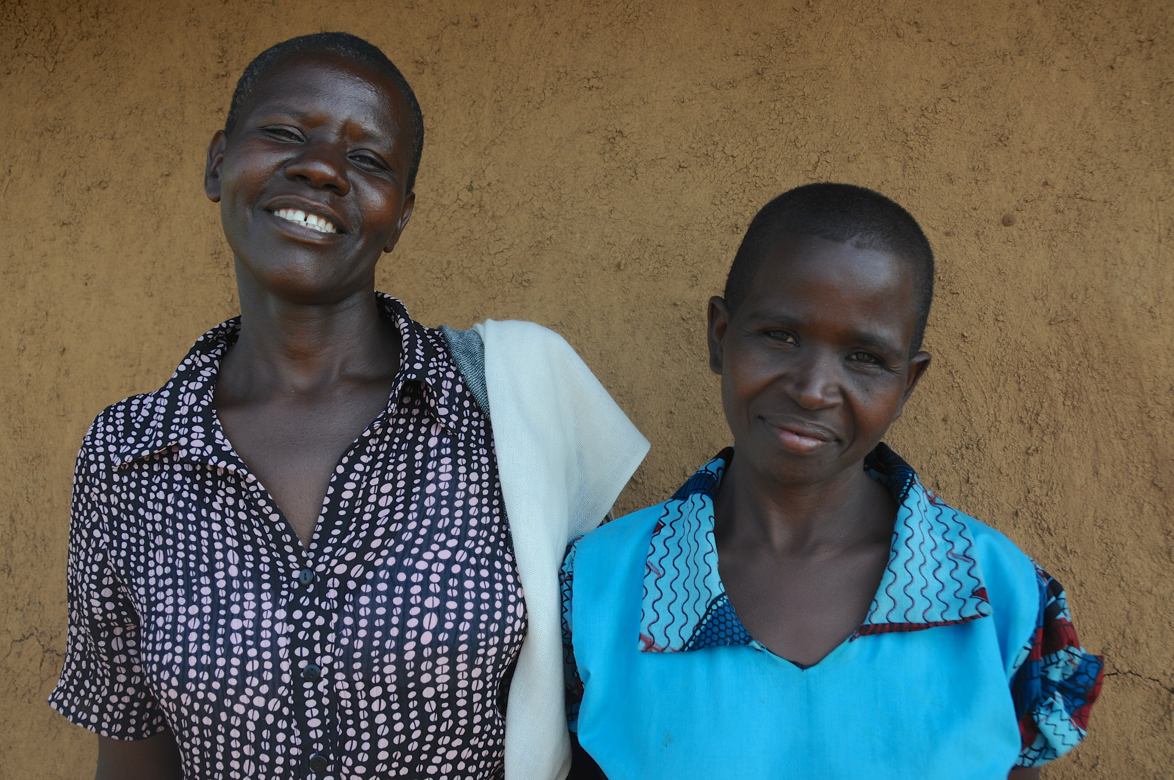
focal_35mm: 30
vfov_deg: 43.5
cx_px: 587
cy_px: 390
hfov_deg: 62.0
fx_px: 977
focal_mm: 20
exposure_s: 1/160
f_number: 6.3
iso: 200
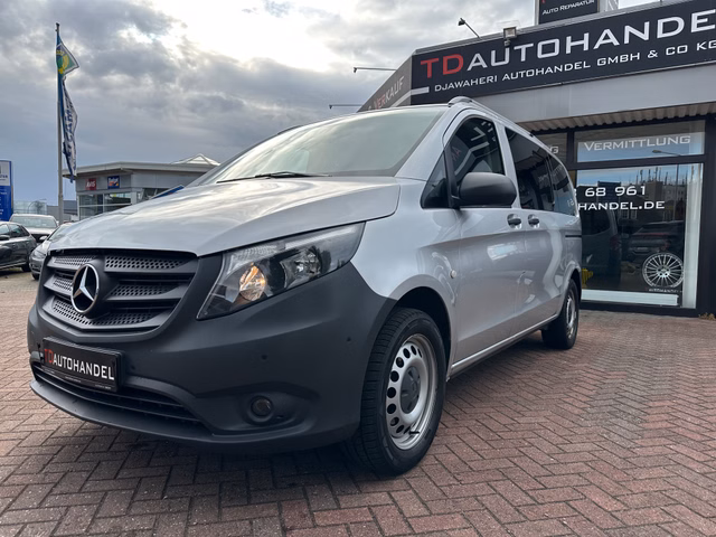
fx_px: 496
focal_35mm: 24
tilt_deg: -3.7
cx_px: 358
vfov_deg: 56.8
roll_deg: -0.1
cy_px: 268
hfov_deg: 71.6
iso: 80
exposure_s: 1/1562
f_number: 1.78
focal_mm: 6.86
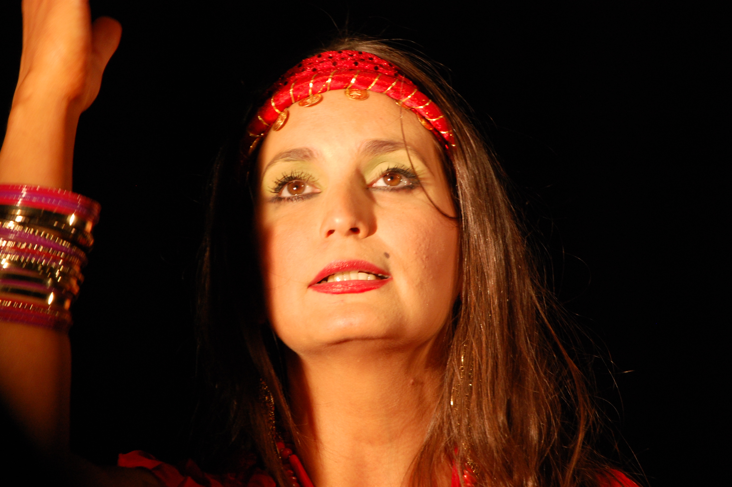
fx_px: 6095
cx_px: 366
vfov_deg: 4.6
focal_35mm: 300
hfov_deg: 6.9
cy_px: 244
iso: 800
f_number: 8
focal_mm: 200
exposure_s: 1/100
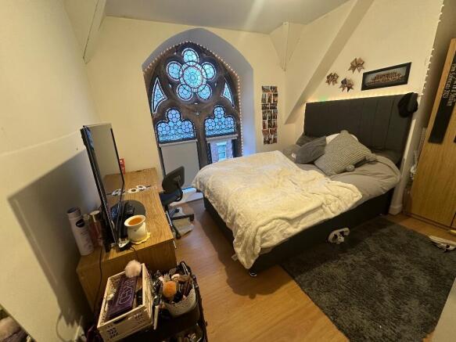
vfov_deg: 85.7
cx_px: 228
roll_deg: +5.0
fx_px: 184
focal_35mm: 14
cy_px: 171
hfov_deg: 102.1
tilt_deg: -17.2
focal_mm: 2.22
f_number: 2.2
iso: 160
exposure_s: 1/50
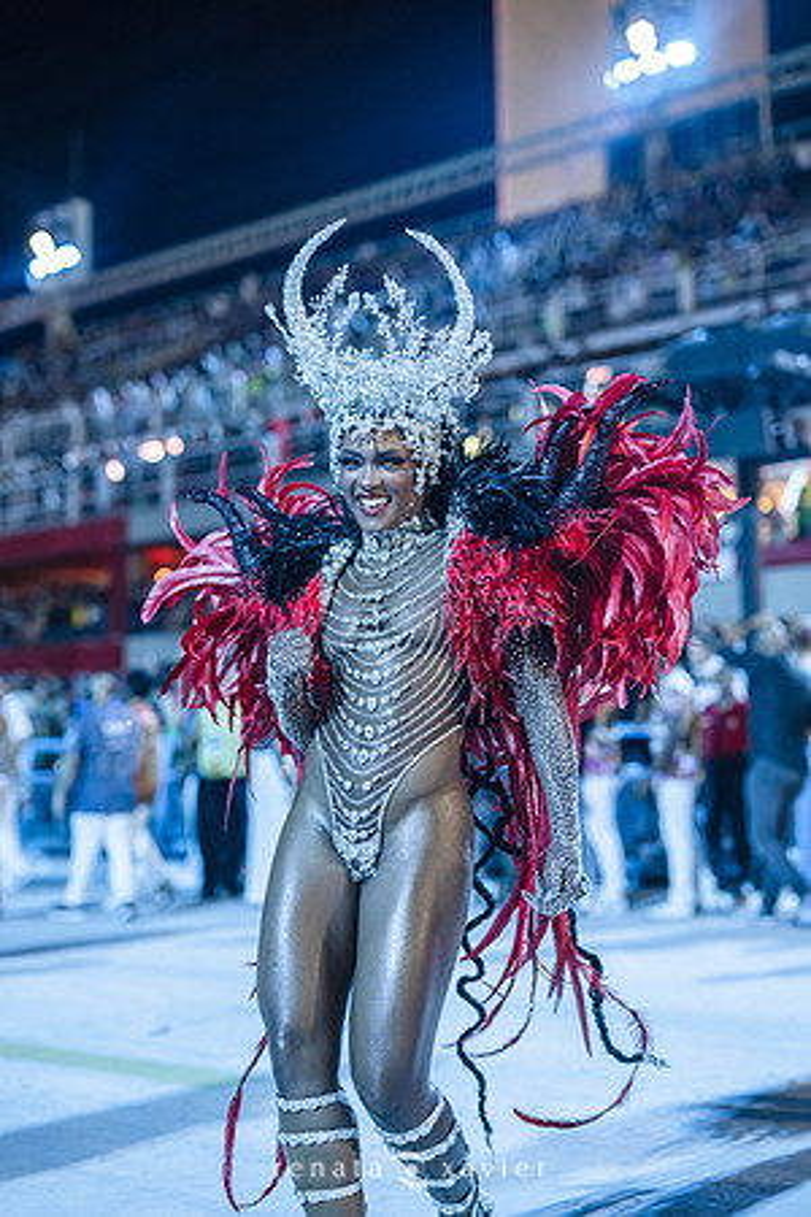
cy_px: 608
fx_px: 1689
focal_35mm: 50
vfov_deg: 39.6
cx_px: 406
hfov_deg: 27.0
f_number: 1.8
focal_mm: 50
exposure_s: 1/320
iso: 1400
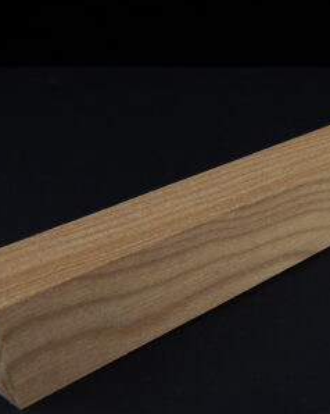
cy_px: 174
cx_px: 290
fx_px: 745
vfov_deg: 30.9
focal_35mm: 61
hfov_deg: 24.3
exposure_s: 1/160
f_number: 3.2
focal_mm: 5.6
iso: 125
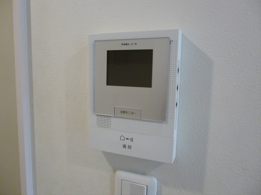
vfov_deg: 54.9
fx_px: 188
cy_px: 98
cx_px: 130
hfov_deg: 69.4
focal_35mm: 25
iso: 400
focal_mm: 4.5
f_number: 3.1
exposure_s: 1/30
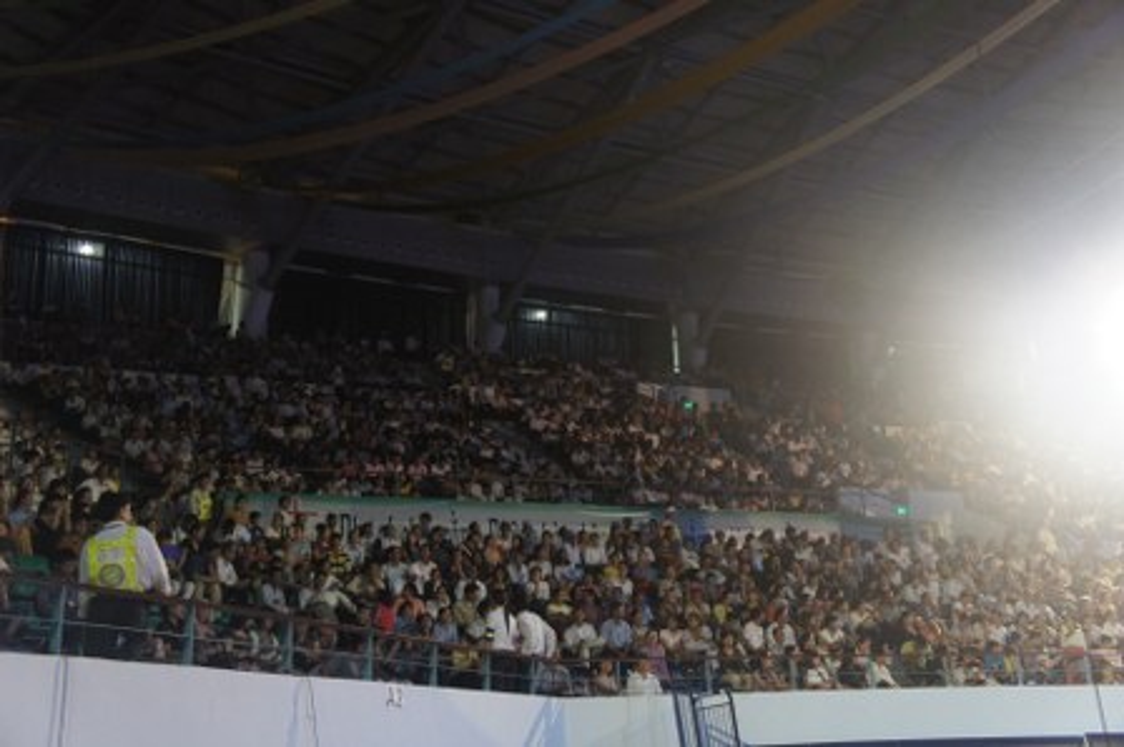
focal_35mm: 39
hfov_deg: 49.6
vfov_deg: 34.2
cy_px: 374
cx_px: 562
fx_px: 1217
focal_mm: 26
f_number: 4
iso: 1600
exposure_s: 1/25
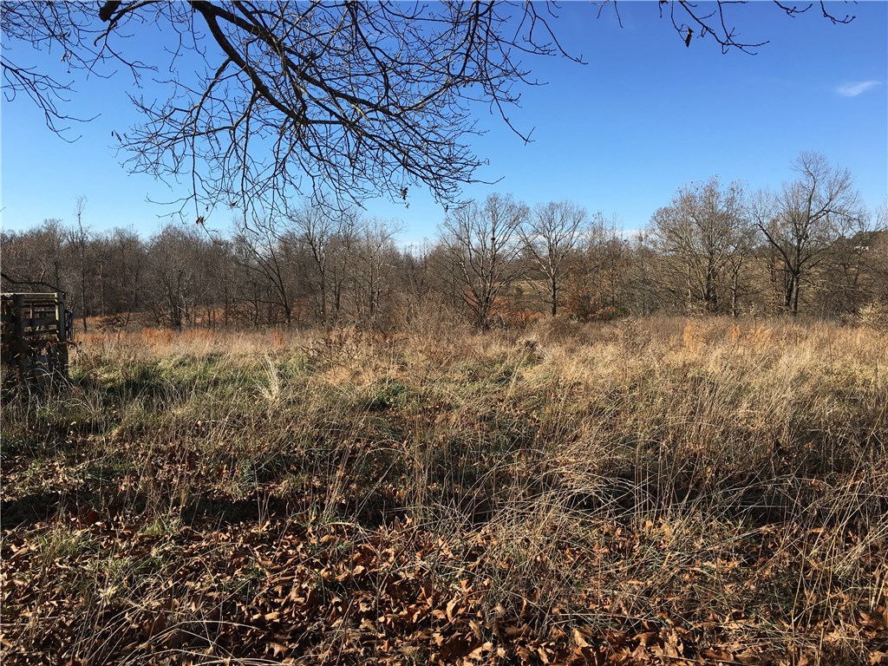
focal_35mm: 29
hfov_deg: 61.7
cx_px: 444
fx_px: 744
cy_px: 333
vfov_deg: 48.2
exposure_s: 1/1099
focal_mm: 4.15
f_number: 2.2
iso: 25
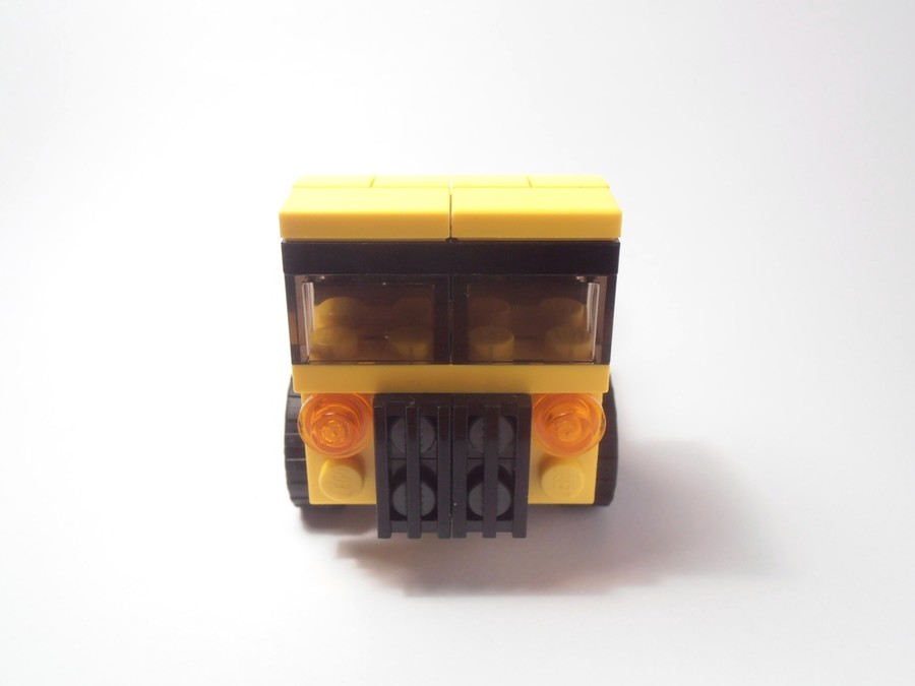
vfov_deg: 38.7
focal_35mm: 37
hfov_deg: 50.1
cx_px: 458
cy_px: 343
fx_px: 978
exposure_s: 1/40
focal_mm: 6.61
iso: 80
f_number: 3.9
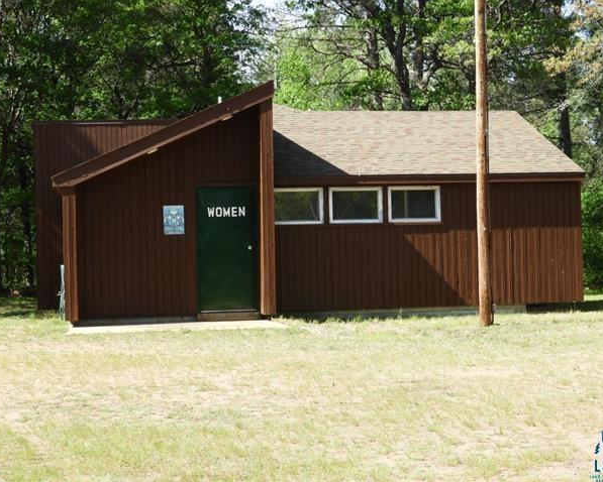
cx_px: 314
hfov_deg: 27.9
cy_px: 241
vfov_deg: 22.5
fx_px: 1214
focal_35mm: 68
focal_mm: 11.6
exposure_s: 1/250
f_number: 4.2
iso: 100
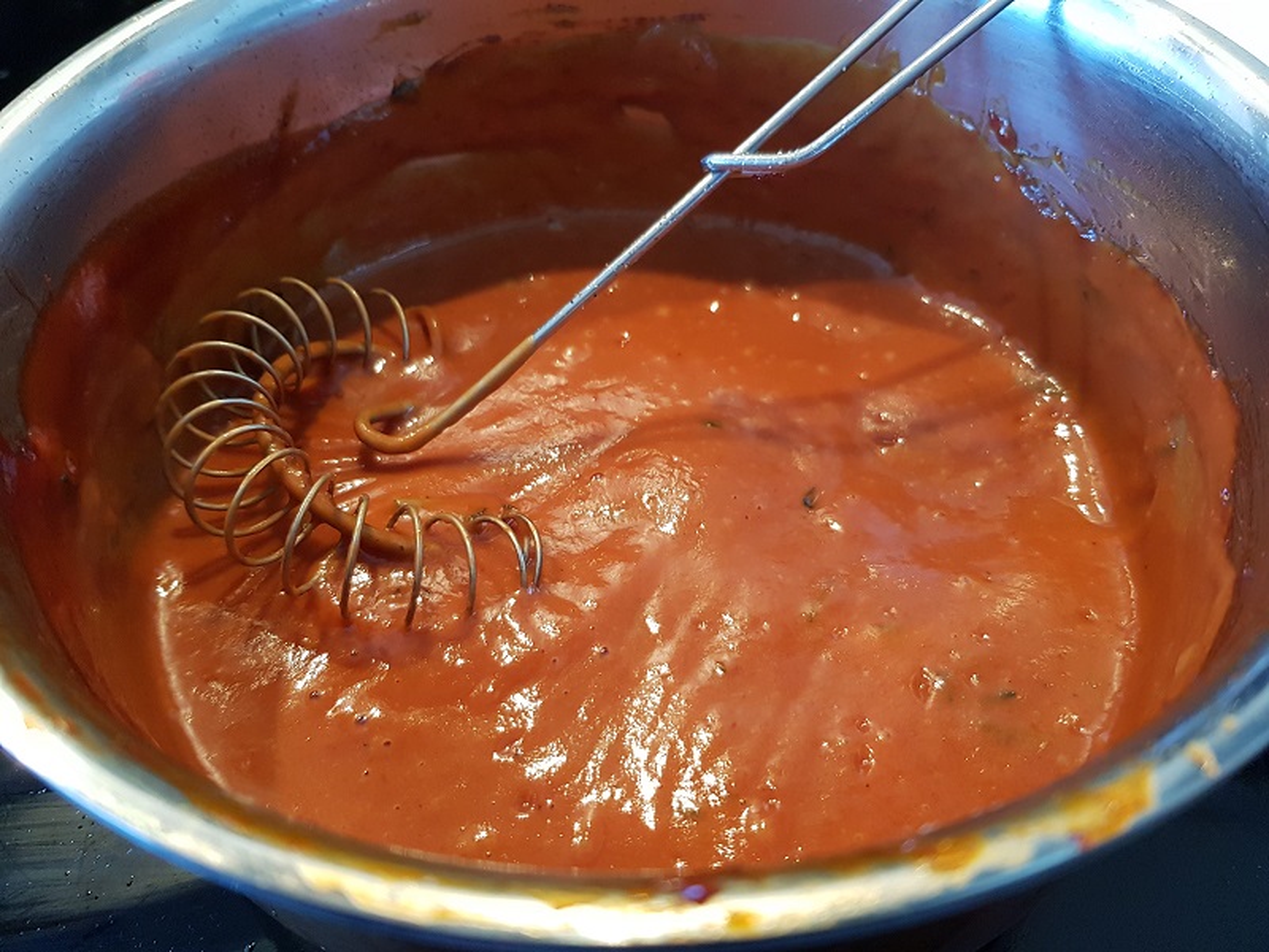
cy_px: 476
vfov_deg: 53.1
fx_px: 953
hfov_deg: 67.3
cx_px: 634
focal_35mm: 26
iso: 200
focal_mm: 4.2
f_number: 1.7
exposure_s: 1/50
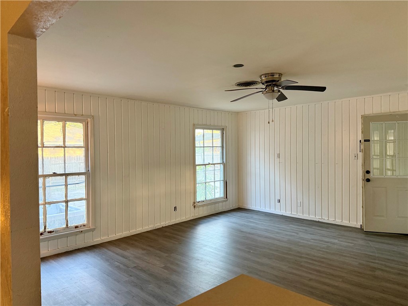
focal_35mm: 24
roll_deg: +1.4
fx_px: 283
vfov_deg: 56.8
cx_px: 204
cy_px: 153
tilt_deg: +0.1
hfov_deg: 71.6
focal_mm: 6.76
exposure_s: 1/60
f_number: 1.78
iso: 320
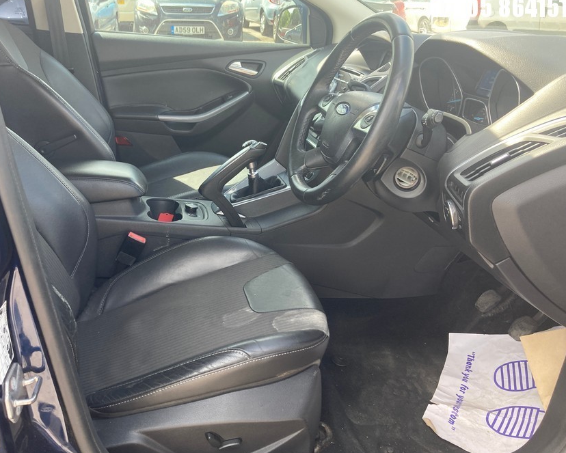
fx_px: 553
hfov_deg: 53.8
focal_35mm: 33
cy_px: 226
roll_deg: -2.9
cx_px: 228
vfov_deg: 44.6
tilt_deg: -24.6
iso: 32
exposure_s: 1/121
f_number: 1.8
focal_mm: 3.99
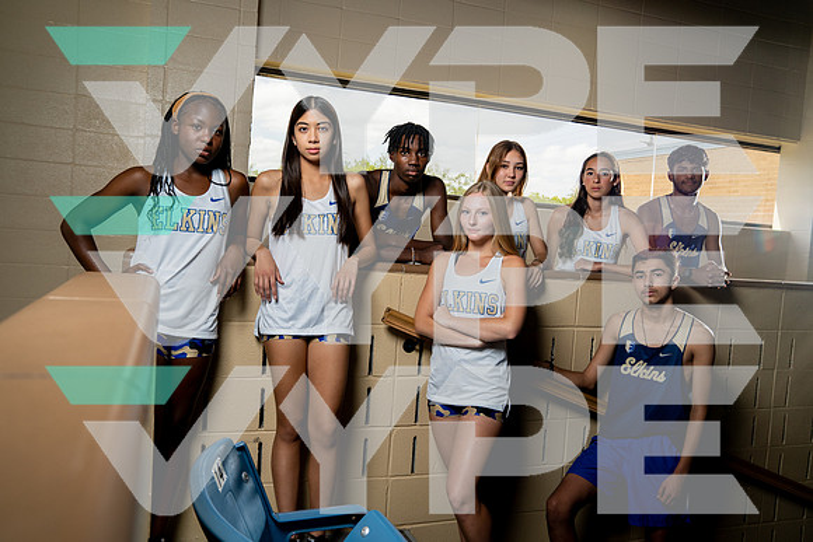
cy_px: 271
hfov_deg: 63.6
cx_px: 406
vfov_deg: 45.0
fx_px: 655
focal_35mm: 29
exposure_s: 1/250
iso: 320
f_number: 4.5
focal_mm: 29
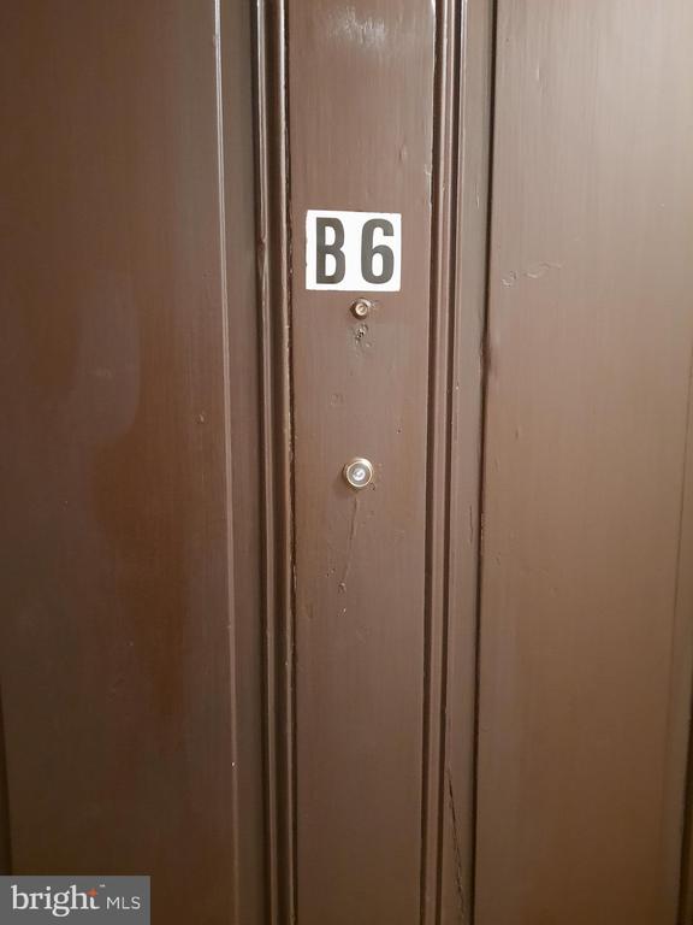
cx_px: 346
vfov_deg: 69.4
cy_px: 462
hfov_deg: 54.9
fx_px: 667
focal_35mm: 25
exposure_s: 1/20
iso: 1250
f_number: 2
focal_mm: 4.6
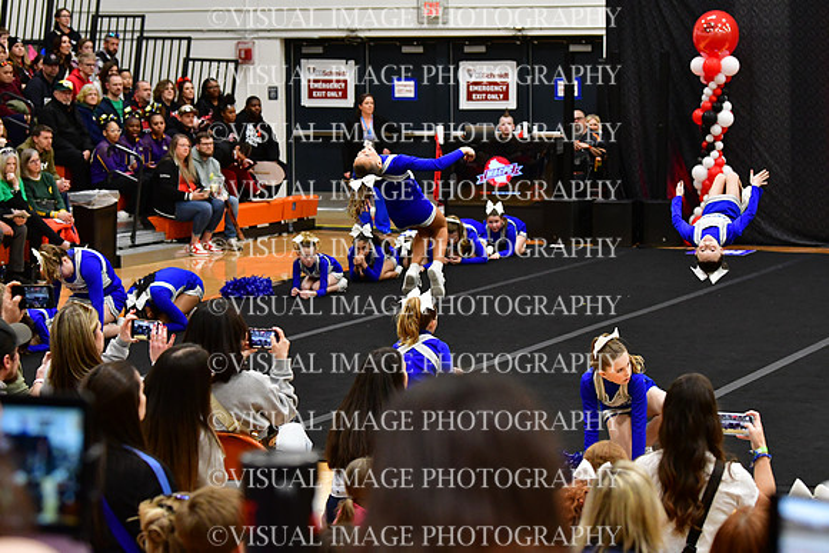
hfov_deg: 19.5
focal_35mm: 105
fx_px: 2418
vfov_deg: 13.0
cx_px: 414
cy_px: 276
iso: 4000
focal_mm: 70
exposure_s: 1/500
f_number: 3.5
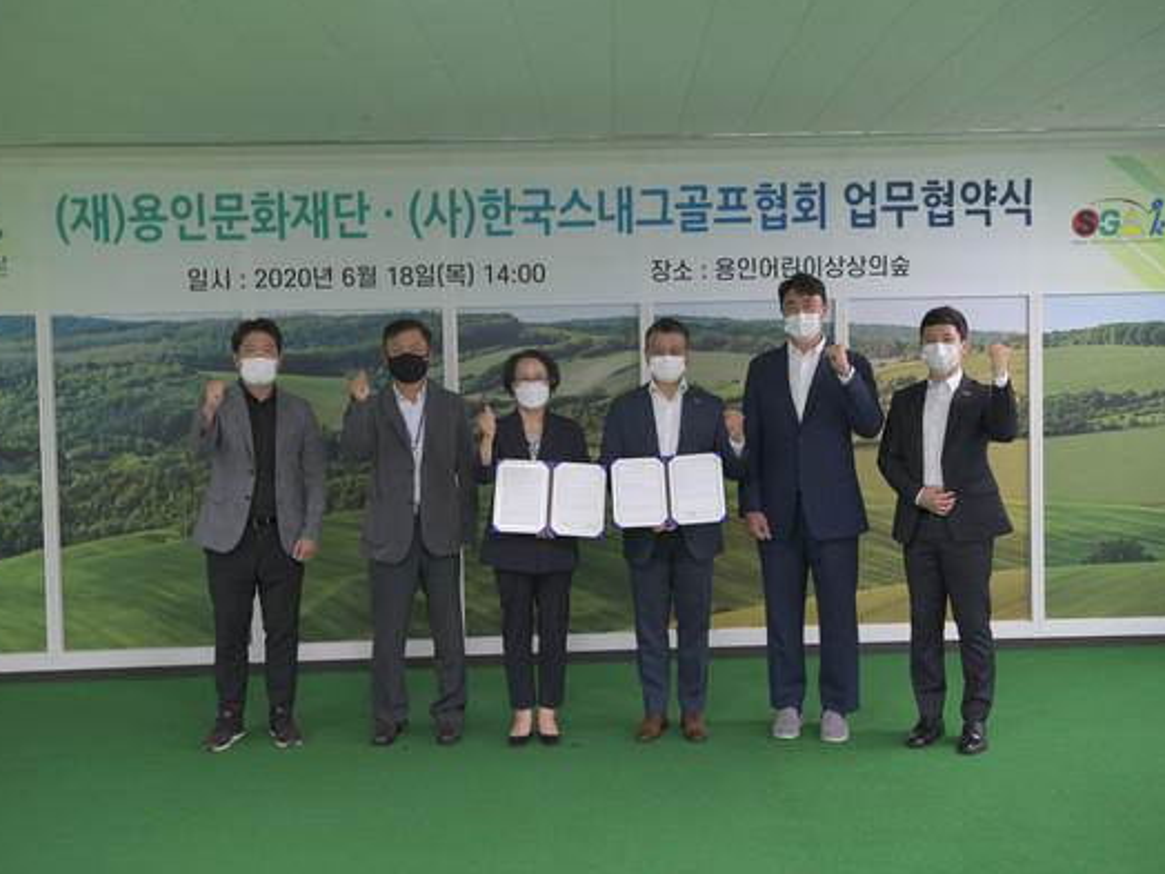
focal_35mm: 44
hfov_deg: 42.9
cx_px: 562
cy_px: 434
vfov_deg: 32.9
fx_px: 1481
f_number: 4
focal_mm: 40
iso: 800
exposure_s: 1/80
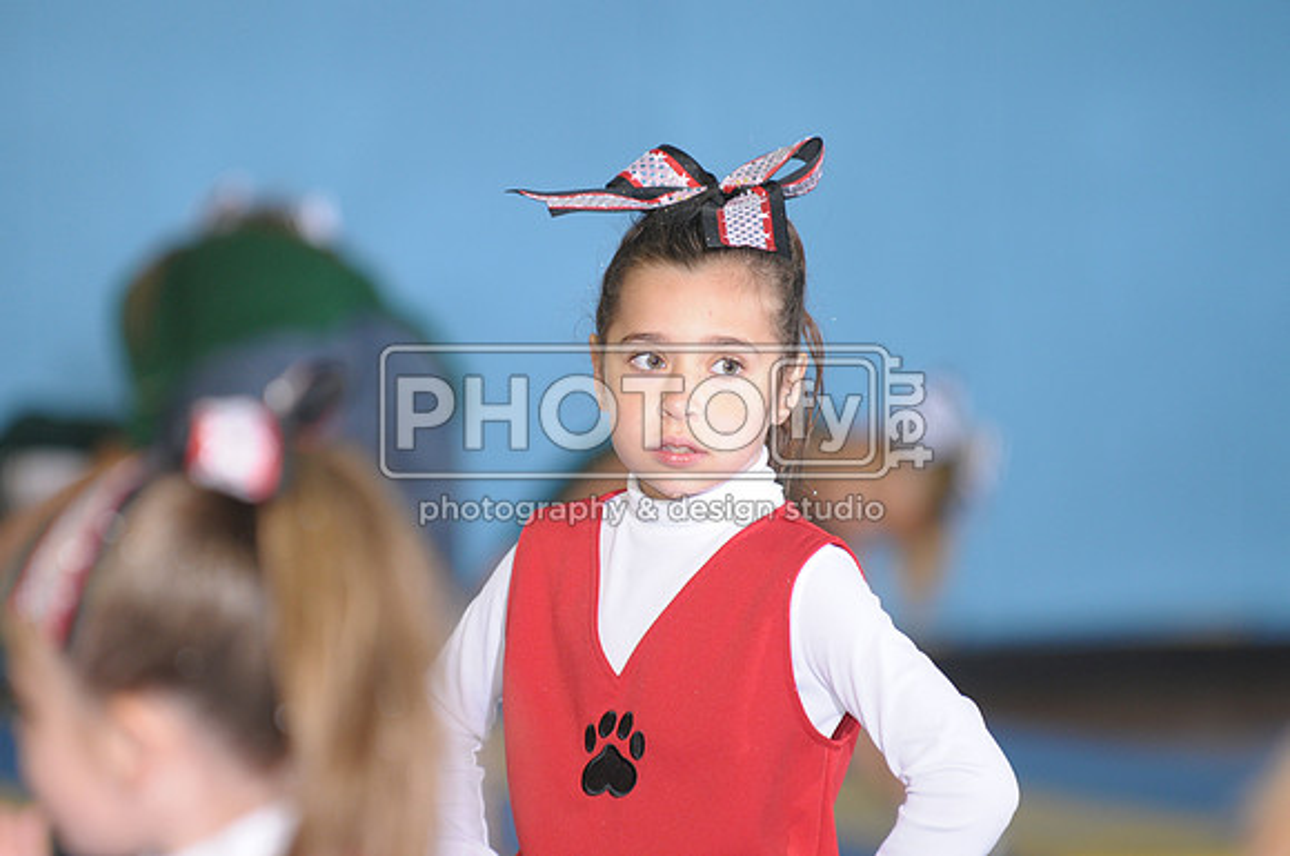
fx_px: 10735
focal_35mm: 300
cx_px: 645
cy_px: 428
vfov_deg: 4.6
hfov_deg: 6.9
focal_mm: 200
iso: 500
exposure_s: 1/125
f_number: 2.8
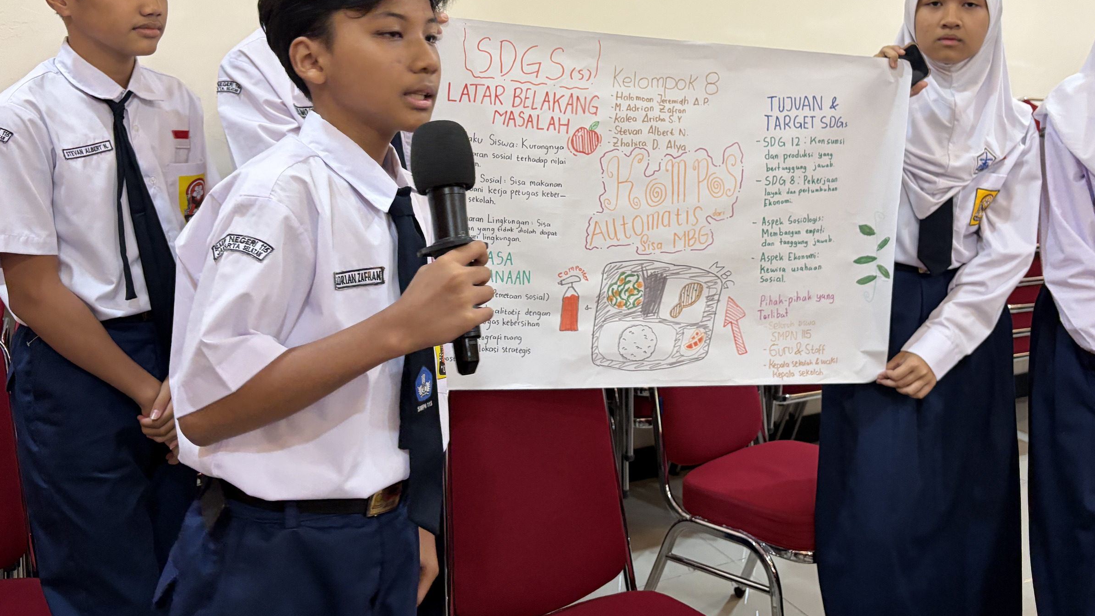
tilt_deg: -2.7
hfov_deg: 57.9
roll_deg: +0.0
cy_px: 141
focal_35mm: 34
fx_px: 987
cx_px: 612
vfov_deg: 33.8
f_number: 1.6
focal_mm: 5.96
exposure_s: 1/50
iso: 250
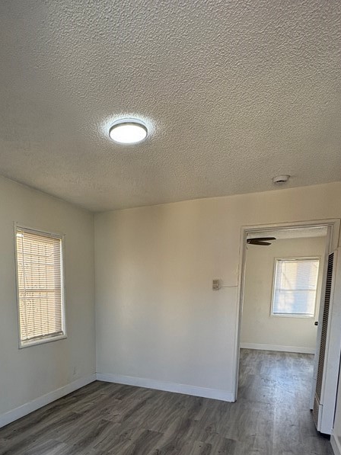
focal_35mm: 24
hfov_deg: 55.4
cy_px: 336
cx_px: 109
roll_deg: -0.1
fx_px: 315
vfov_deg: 67.5
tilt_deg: -9.7
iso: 64
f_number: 2.2
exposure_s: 1/99
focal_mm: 2.22
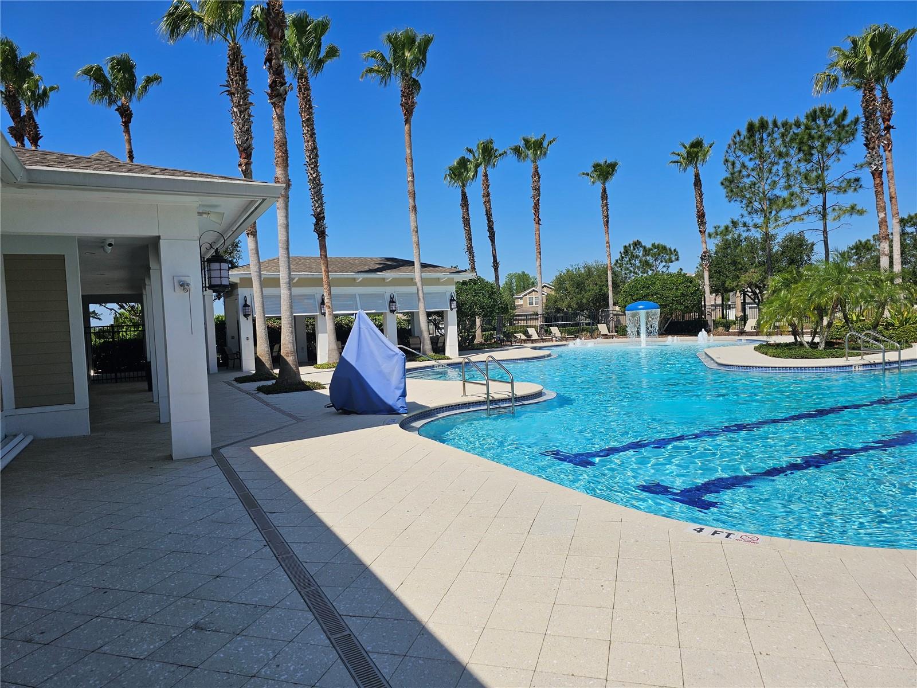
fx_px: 609
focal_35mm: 23
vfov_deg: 58.9
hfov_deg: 73.9
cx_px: 458
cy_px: 344
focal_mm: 6.3
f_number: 1.7
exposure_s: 1/1775
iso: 12
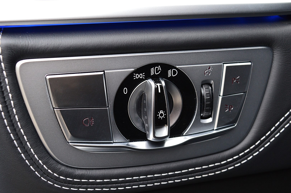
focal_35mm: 57
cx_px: 146
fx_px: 460
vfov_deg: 23.7
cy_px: 96
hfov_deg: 35.1
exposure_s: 1/60
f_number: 7.1
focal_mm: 38
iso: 800
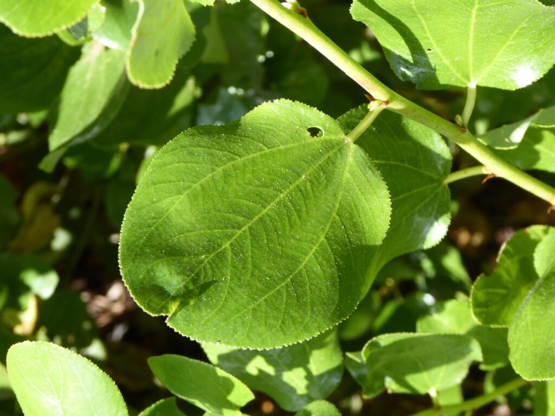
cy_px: 208
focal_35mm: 90
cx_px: 278
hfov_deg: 21.8
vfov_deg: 16.4
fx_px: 1443
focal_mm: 16.1
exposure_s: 1/80
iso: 80
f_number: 4.9
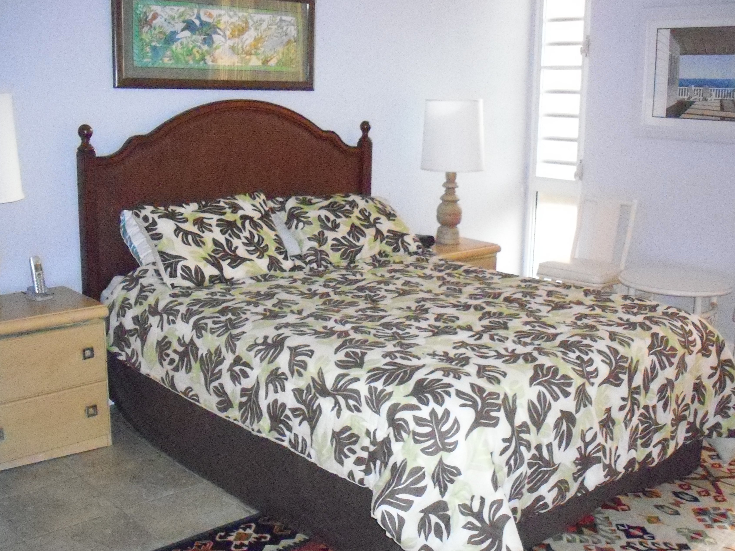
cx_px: 390
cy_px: 261
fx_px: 871
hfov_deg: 45.7
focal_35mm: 41
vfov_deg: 35.1
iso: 1600
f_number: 3.5
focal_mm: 6.3
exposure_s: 1/500
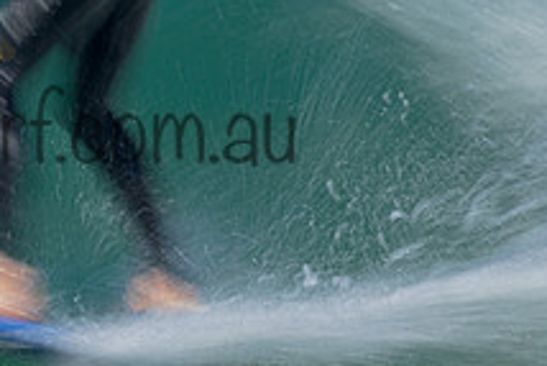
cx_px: 26
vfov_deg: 0.6
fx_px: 32932
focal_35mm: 2166
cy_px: 104
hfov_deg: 1.0
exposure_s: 1/15
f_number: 11
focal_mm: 800
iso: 32
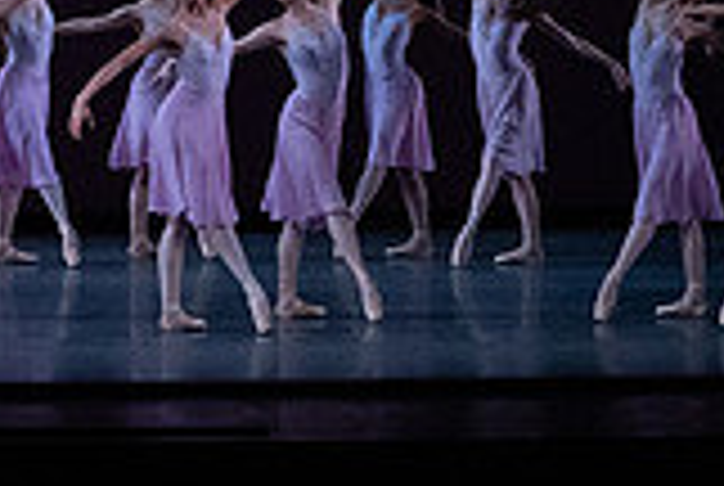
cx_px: -441
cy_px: -209
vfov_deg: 5.4
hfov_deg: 8.0
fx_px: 5077
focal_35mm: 252
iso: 12800
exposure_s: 1/400
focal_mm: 70
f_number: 13
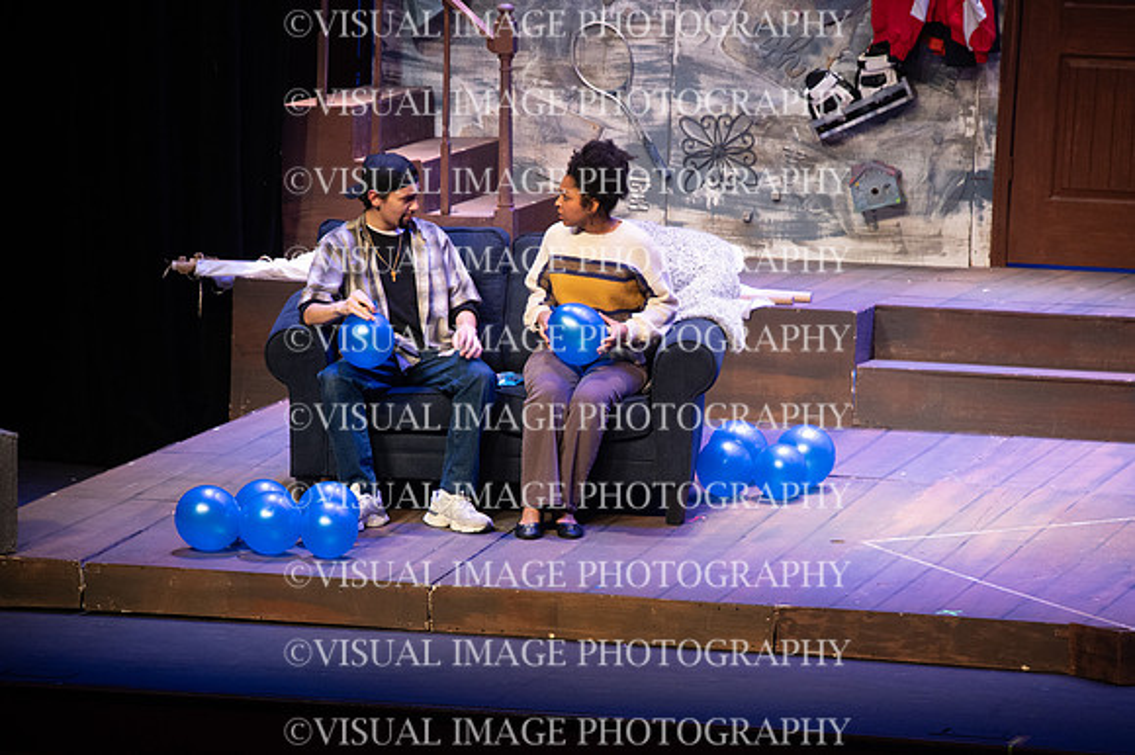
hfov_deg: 6.4
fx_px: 10083
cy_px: 378
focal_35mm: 320
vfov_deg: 4.3
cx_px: 568
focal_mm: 320
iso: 4000
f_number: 6.3
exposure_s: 1/160
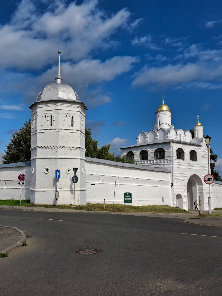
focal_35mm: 34
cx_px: 80
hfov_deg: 41.4
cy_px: 148
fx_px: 291
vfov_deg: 54.0
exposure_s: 1/2208
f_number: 1.8
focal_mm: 4.69
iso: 25
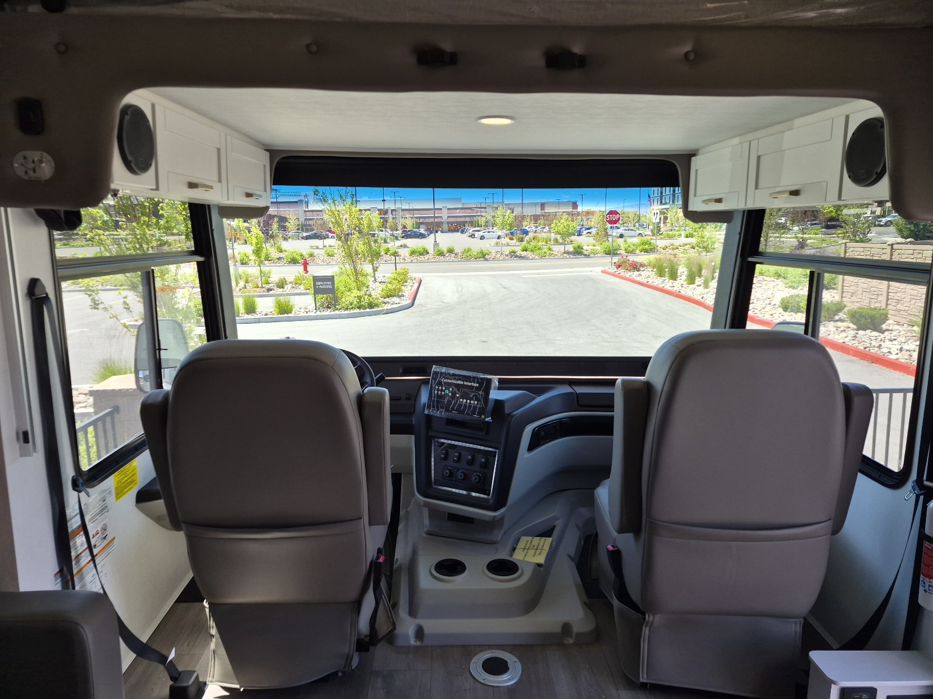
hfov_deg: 73.9
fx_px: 620
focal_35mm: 23
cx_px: 466
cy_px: 350
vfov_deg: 58.9
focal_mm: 5.4
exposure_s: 1/1111
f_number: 1.8
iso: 80
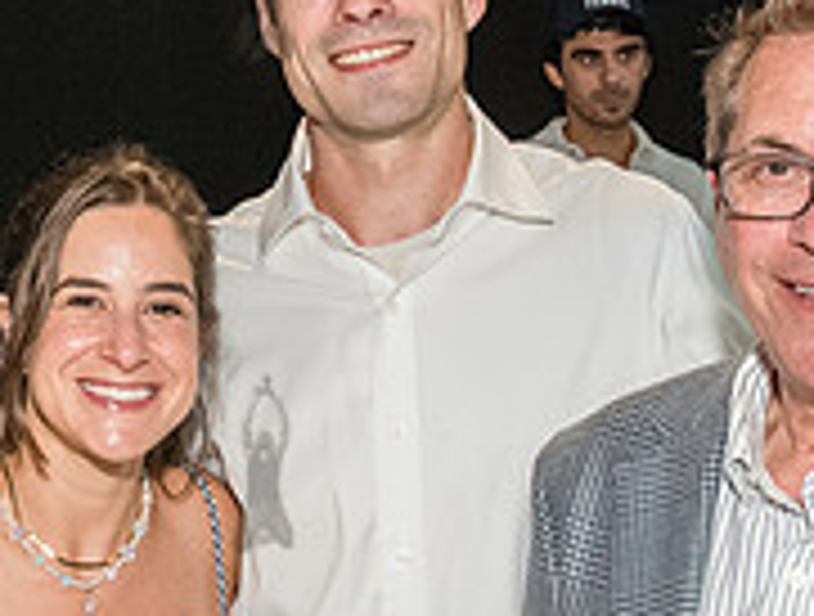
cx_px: 50
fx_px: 2713
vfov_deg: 12.9
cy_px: 251
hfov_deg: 16.8
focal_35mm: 115
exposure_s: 1/400
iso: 4000
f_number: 5.6
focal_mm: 27
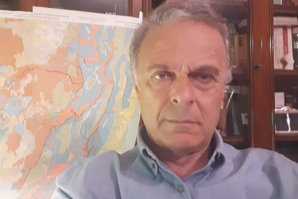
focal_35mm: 33
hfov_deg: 57.2
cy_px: 101
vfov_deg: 40.0
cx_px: 146
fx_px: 273
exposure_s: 1/8
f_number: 2
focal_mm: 2.61
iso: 500
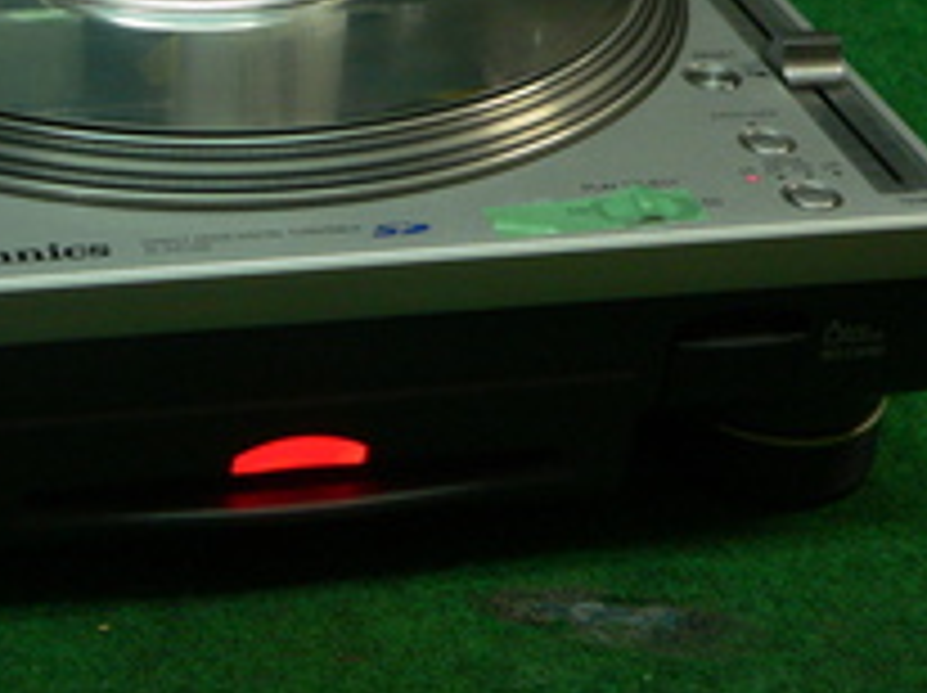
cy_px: 56
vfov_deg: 17.1
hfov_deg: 22.8
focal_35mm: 85
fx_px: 2274
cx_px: 207
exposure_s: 1/30
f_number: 2.8
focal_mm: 7.6
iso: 200
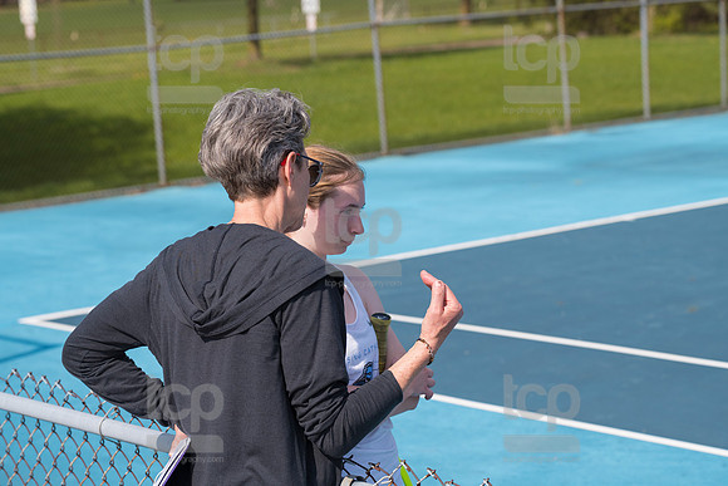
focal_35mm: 95
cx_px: 364
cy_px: 243
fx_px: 1921
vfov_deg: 14.4
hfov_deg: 21.5
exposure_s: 1/1600
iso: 320
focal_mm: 95
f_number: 5.6
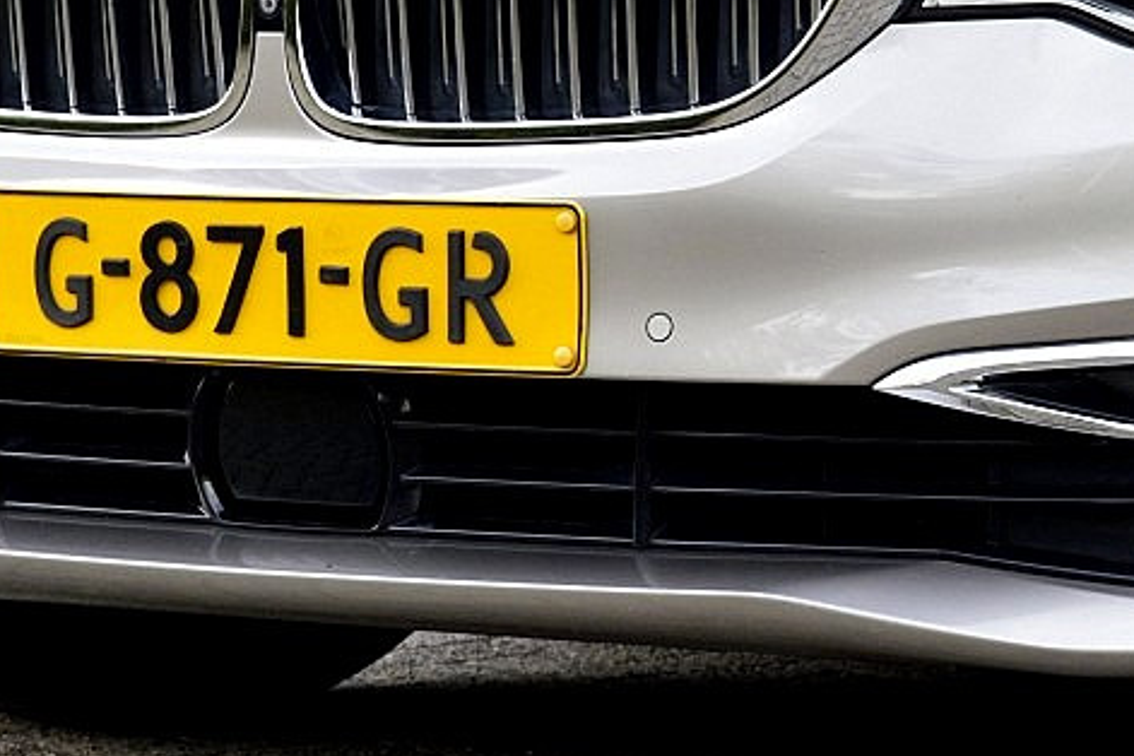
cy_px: -125
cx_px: 1274
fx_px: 5859
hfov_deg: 10.9
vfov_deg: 7.3
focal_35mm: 186
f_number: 9
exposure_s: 1/100
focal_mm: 36
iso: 400
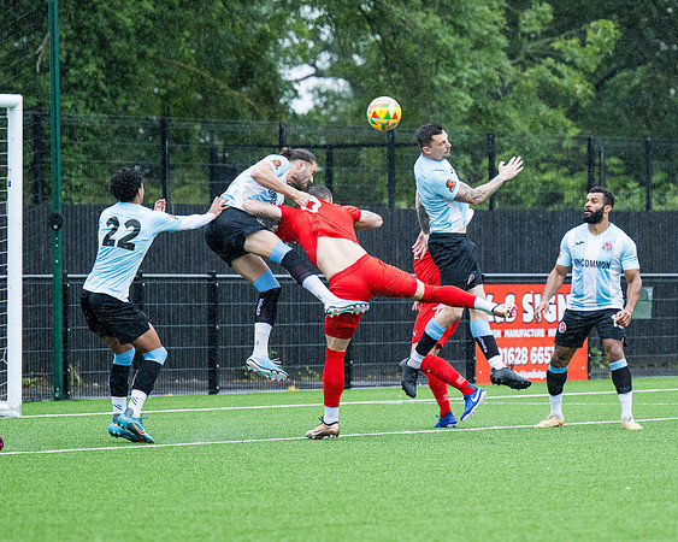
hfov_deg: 6.7
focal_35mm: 289
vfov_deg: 5.3
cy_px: 295
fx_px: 5802
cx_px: 503
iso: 800
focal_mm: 175
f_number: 4
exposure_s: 1/1250
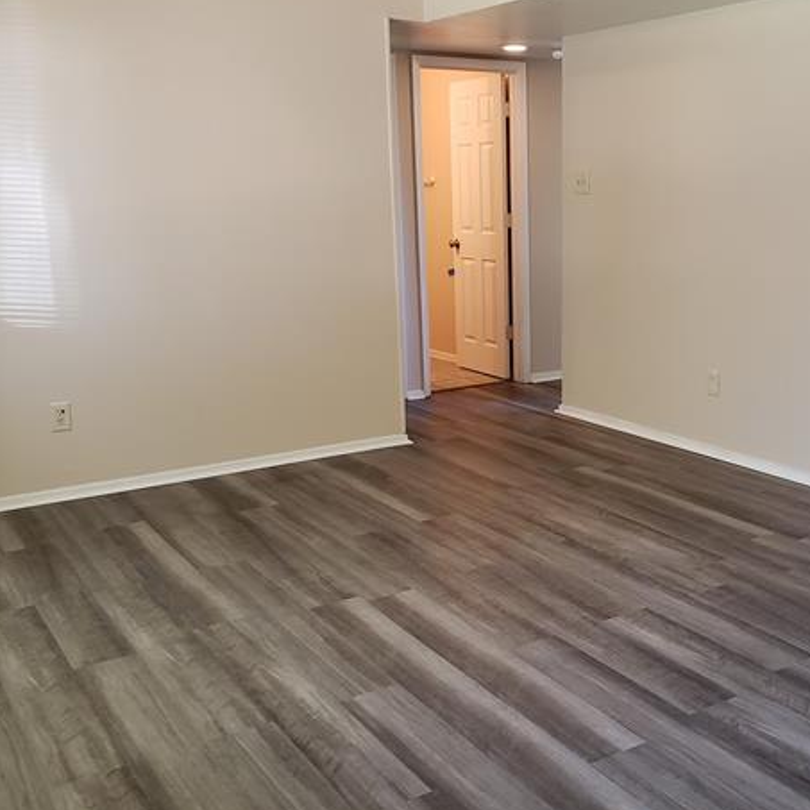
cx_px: 508
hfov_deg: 42.5
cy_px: 406
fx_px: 1032
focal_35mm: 39
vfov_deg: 42.8
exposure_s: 1/24
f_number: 2.4
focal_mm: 4.3
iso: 250
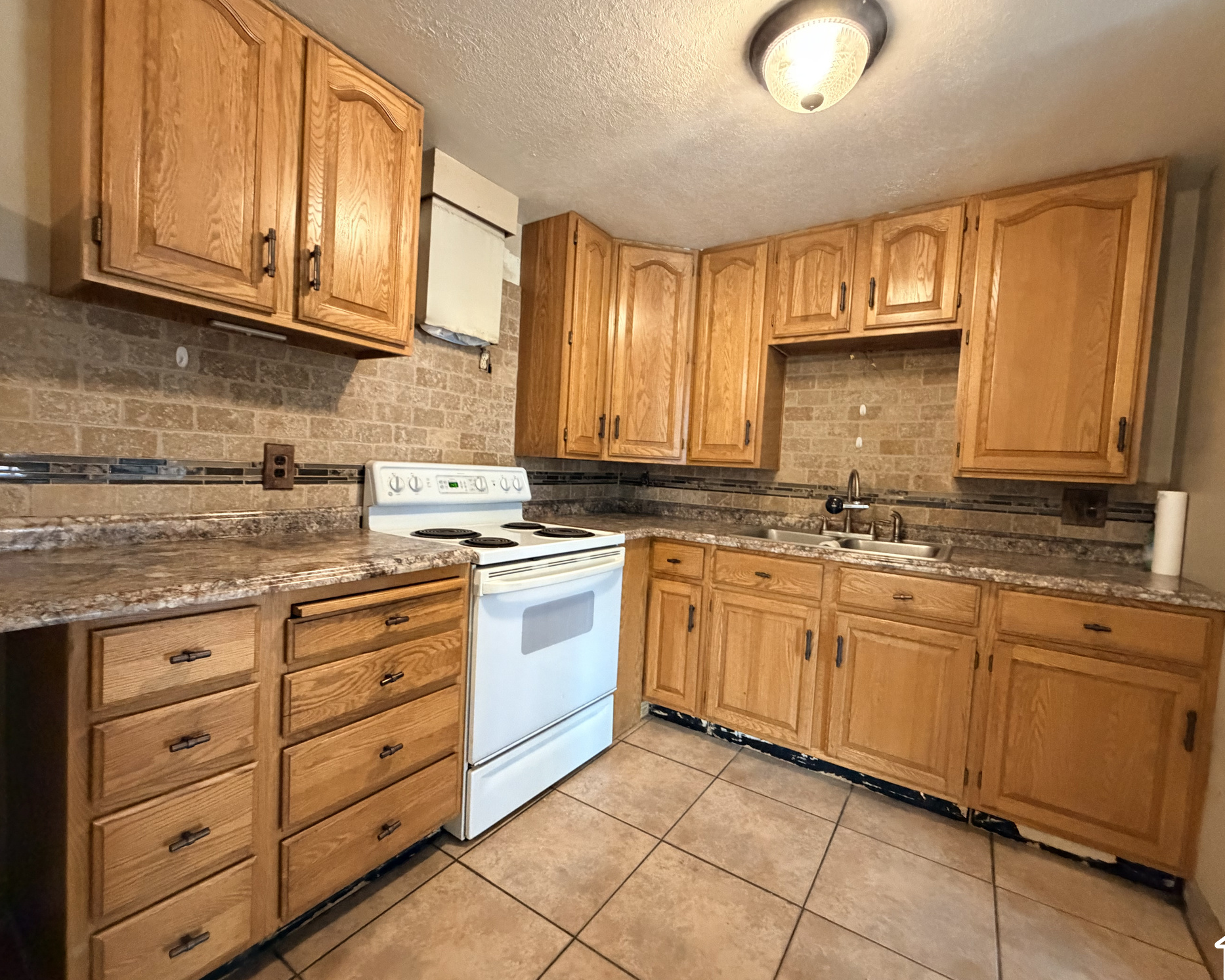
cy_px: 495
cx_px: 630
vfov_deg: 84.0
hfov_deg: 96.8
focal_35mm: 15
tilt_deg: -3.0
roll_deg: -2.5
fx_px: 544
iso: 1000
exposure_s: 1/60
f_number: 2.2
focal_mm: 2.22
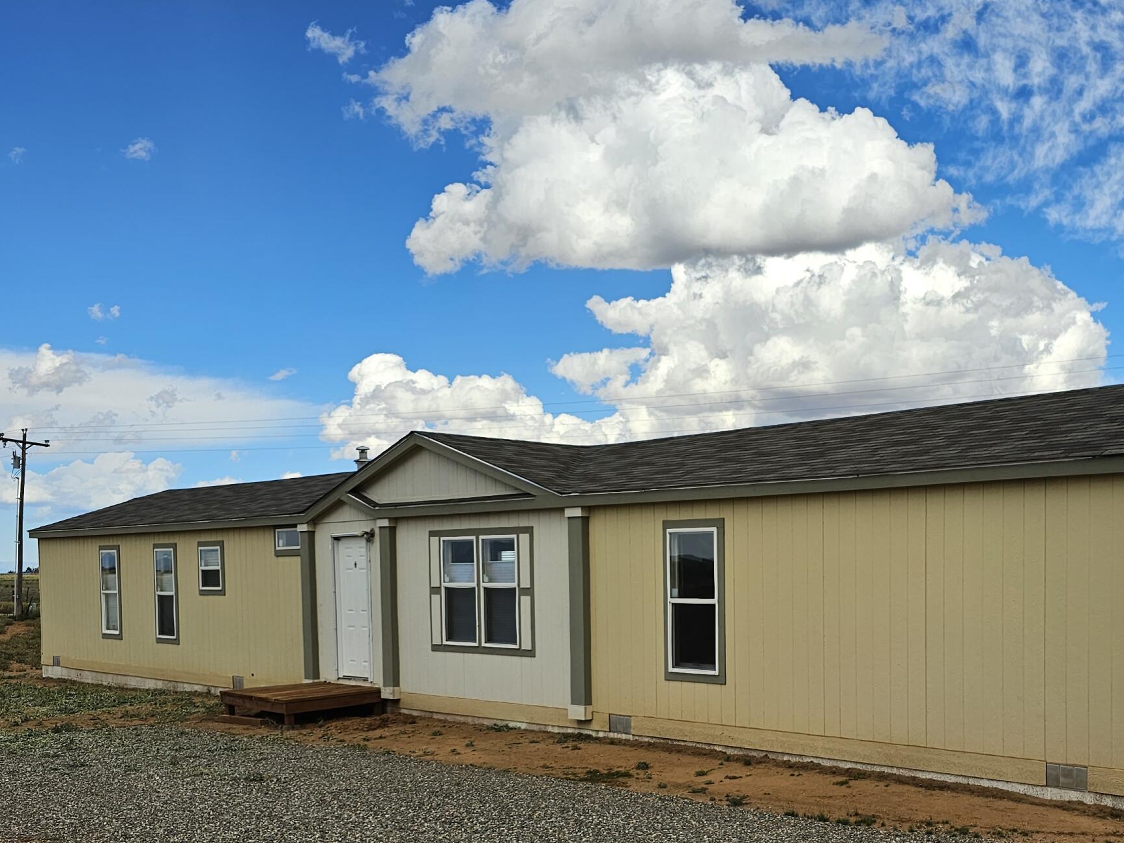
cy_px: 638
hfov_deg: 45.5
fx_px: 1299
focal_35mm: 40
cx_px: 810
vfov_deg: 35.1
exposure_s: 1/1300
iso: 16
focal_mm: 6.3
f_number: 1.7
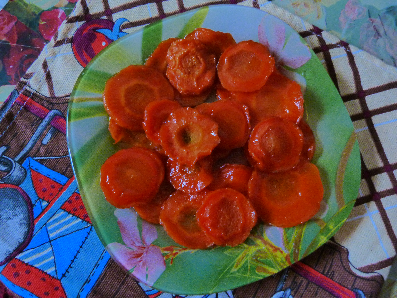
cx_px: 198
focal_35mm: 25
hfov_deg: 69.4
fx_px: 287
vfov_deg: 54.9
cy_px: 149
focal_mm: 4.5
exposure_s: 1/8
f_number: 2.8
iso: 800
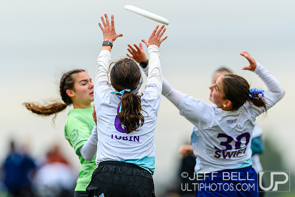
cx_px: 164
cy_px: 146
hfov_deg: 2.9
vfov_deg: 2.0
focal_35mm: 705
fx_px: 5778
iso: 320
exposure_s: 1/1250
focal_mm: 400
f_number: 3.2
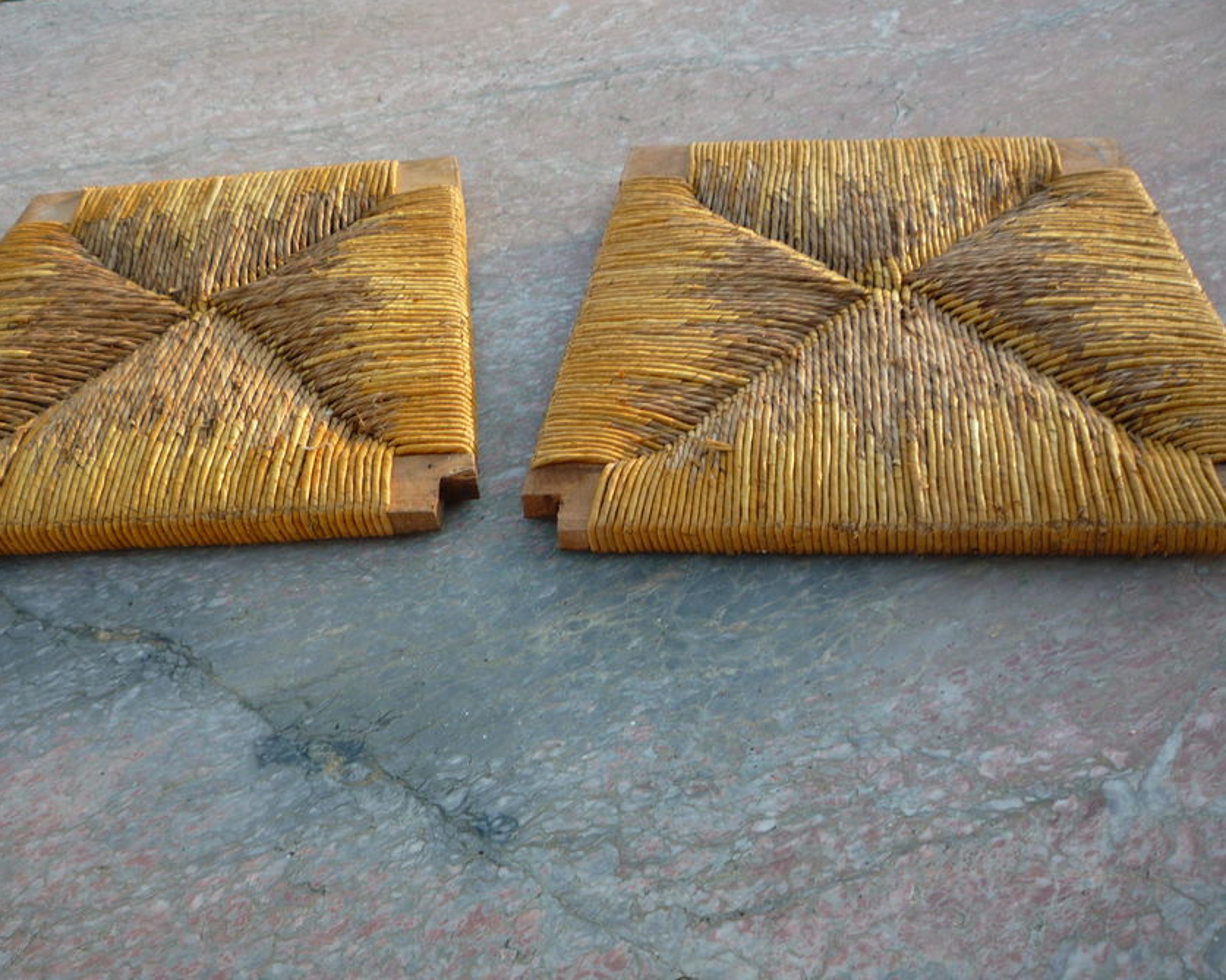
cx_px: 560
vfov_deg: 42.2
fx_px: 1270
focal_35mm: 35
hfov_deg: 51.5
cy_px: 498
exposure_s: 1/100
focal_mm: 5.2
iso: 100
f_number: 3.3
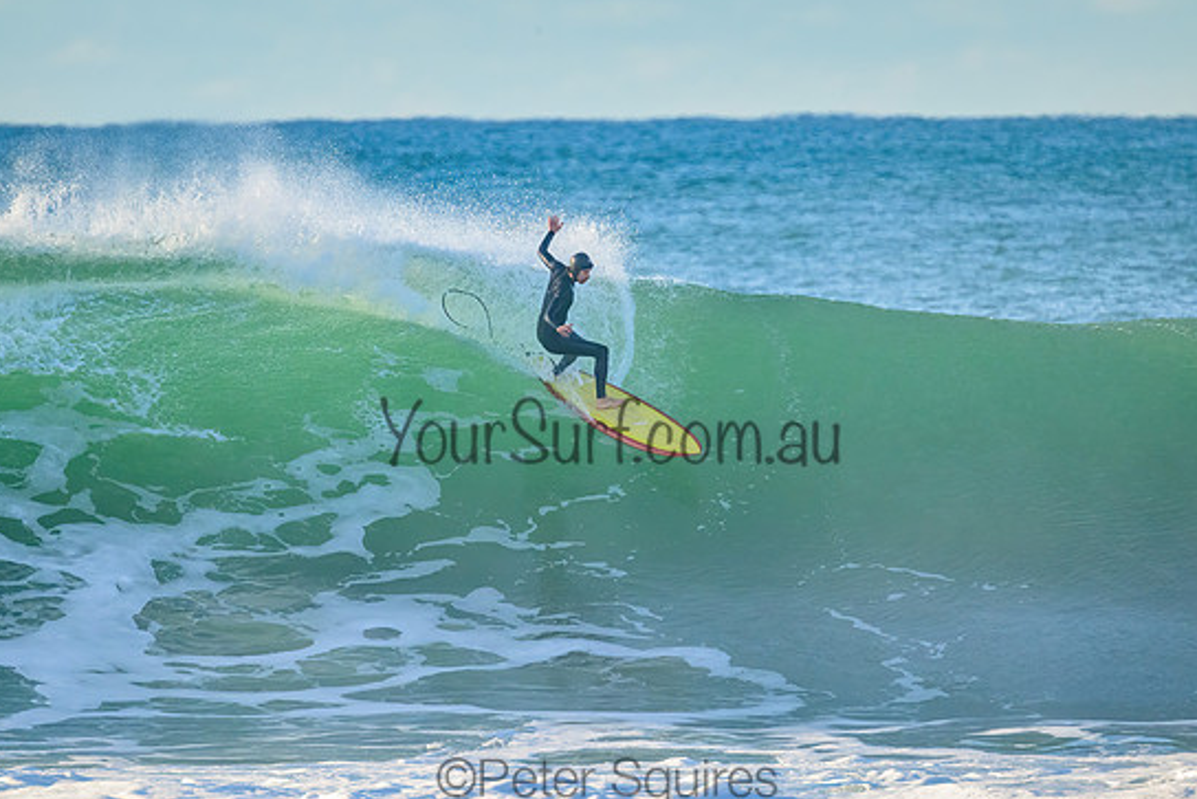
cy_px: 413
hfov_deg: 2.8
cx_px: 607
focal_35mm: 725
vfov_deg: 1.9
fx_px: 24111
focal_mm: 680
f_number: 11
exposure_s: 1/1600
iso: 3600
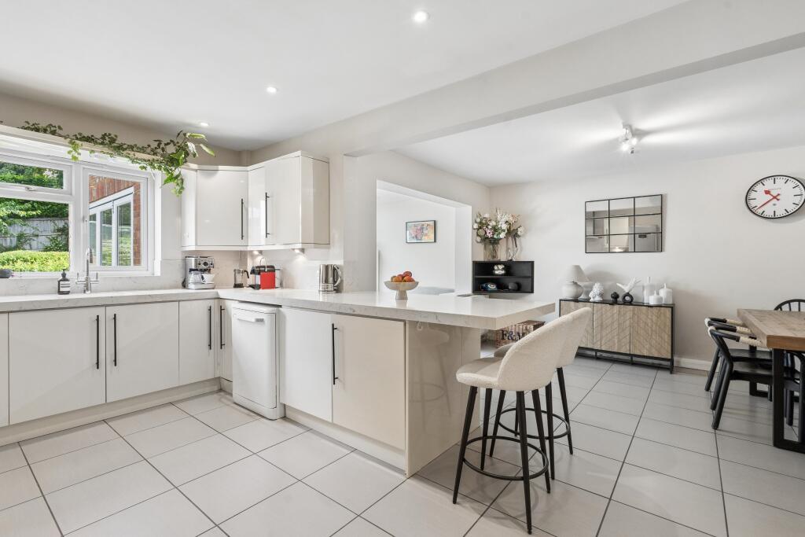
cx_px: 402
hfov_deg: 96.7
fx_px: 358
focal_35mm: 16
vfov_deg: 73.8
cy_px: 268
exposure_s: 1/50
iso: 640
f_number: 8
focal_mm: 16
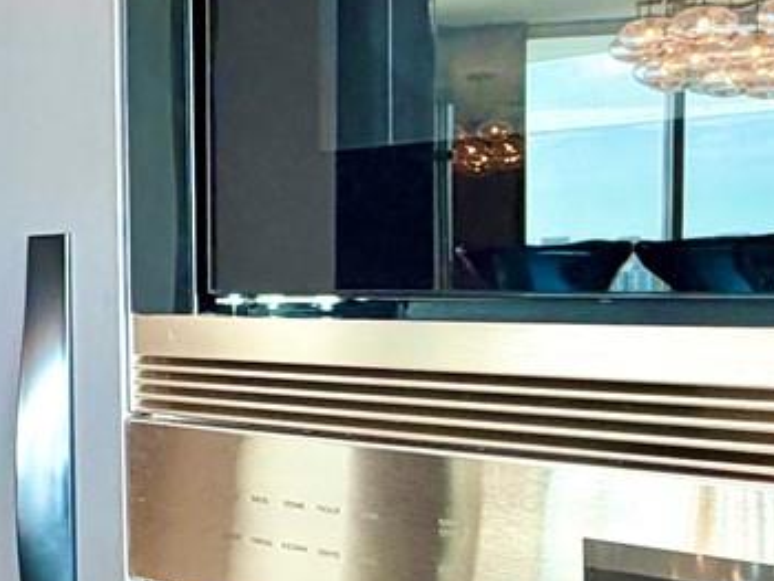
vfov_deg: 23.0
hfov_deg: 25.6
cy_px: 307
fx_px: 1432
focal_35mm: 64
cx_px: -259
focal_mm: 2.22
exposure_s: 1/60
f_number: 2.2
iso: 250
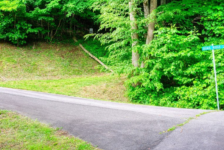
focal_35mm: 50
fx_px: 311
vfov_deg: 26.9
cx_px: 126
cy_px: 51
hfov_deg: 39.5
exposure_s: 1/180
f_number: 5.6
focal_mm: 23.3
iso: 320
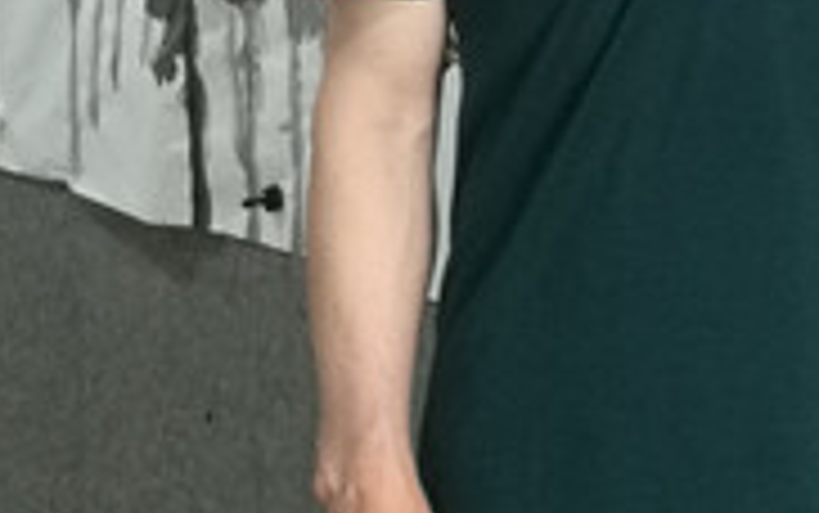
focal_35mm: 126
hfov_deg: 14.0
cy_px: -333
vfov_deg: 10.0
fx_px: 2814
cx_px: 1634
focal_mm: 4.04
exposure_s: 1/30
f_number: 2
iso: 125
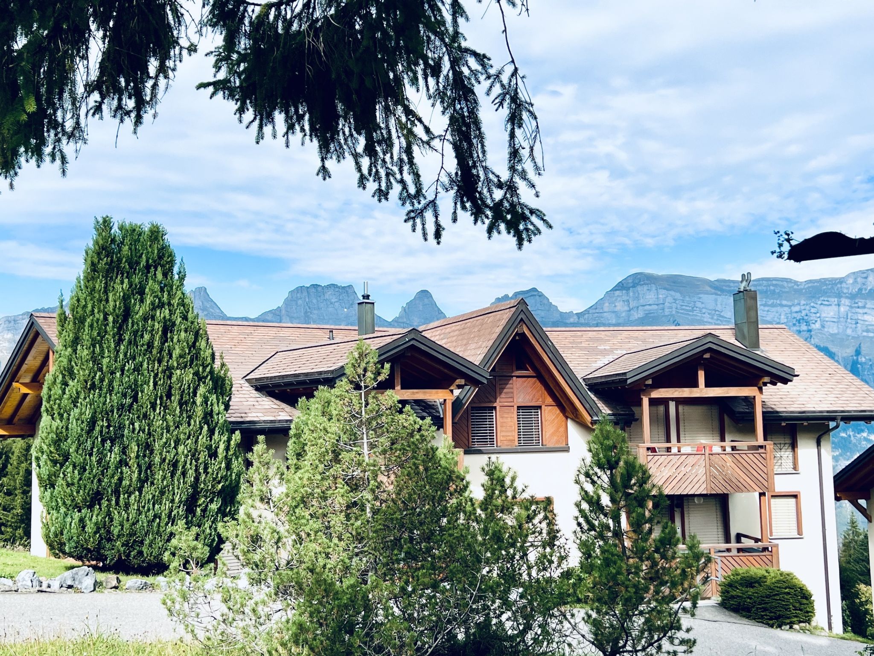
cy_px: 328
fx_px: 656
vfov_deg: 53.1
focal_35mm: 26
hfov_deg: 67.3
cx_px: 437
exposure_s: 1/3831
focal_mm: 5.7
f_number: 1.5
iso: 50
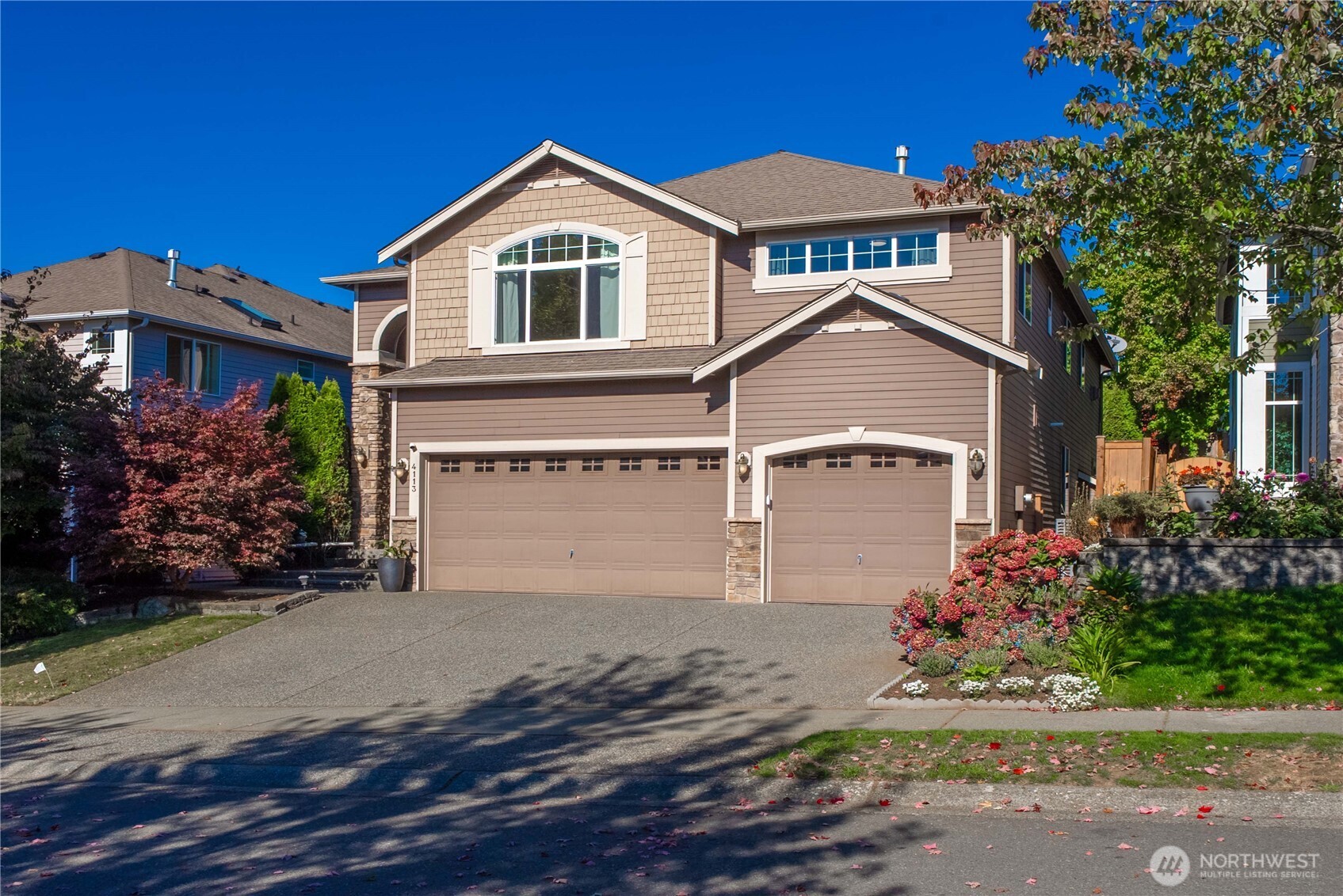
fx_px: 896
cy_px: 448
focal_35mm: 24
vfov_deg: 53.2
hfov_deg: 73.7
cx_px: 672
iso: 100
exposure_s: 1/400
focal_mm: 24
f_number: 13
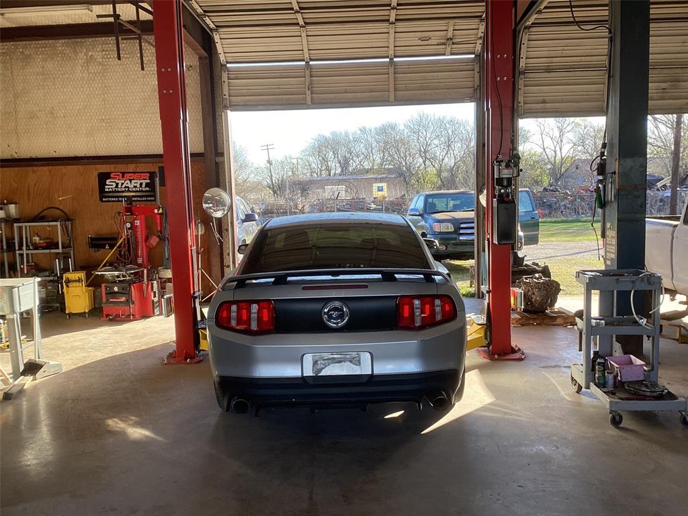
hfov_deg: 58.4
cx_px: 344
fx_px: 616
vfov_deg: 45.4
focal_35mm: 31
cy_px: 258
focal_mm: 3.3
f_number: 2.4
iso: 25
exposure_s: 1/120
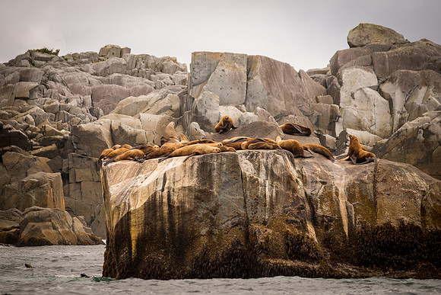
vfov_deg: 7.0
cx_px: 226
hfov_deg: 10.5
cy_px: 148
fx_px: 2389
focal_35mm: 195
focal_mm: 175
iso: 100
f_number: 4
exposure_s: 1/500
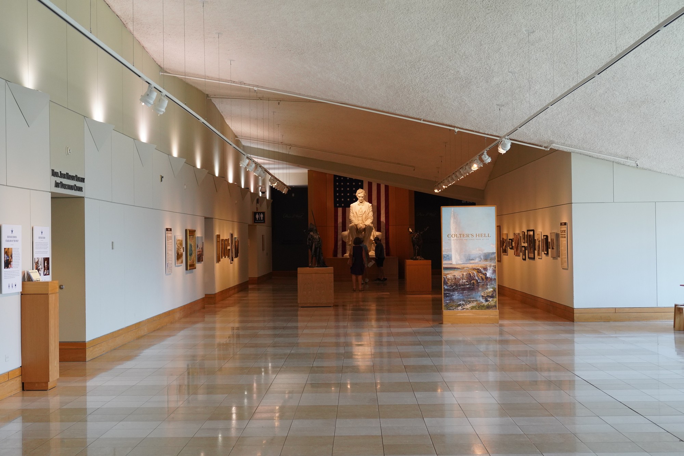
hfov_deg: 36.2
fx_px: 1045
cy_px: 228
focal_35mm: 55
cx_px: 342
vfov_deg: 24.6
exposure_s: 1/100
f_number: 10
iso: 2500
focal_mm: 55
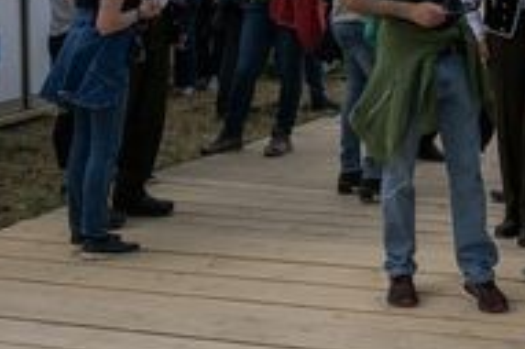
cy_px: -118
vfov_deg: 13.3
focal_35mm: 99
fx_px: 1442
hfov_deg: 19.9
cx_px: 541
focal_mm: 35
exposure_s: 1/640
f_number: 8
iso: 400
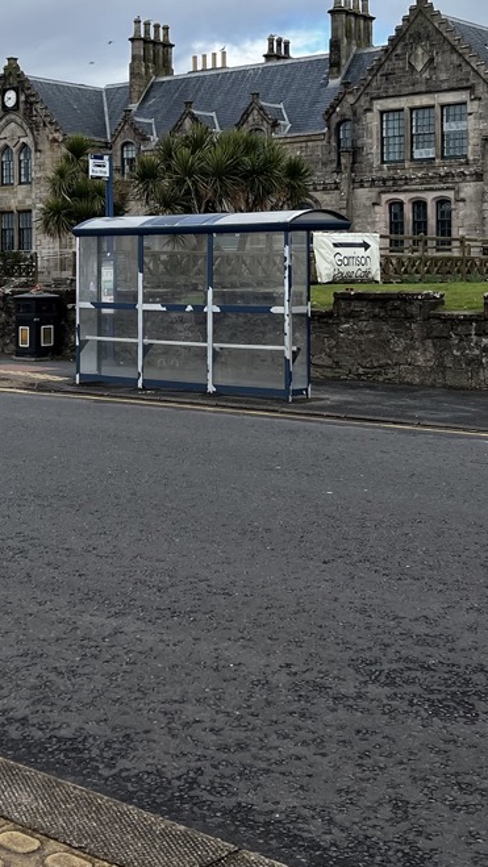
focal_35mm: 55
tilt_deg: +1.0
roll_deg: +0.6
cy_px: 262
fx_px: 1264
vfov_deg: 37.3
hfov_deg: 21.8
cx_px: 167
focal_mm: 5.7
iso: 50
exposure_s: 1/2208
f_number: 1.5
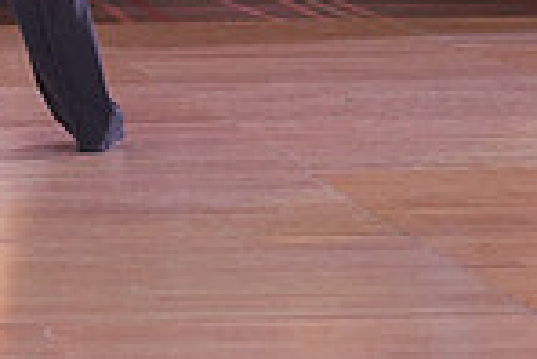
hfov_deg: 7.7
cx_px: -366
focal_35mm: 259
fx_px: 3867
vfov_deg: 5.2
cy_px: -339
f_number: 4
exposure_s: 1/400
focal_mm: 66
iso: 2500
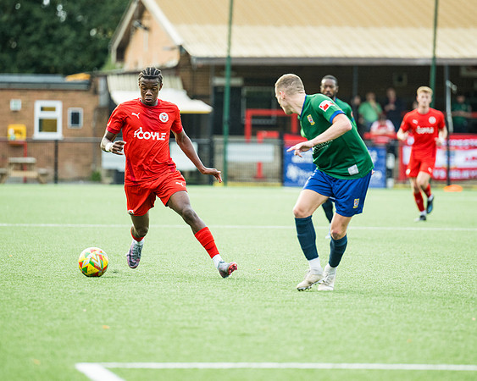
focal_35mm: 314
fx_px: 4425
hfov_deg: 6.2
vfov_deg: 4.9
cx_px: 226
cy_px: 173
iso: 800
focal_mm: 185
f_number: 2.8
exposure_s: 1/500
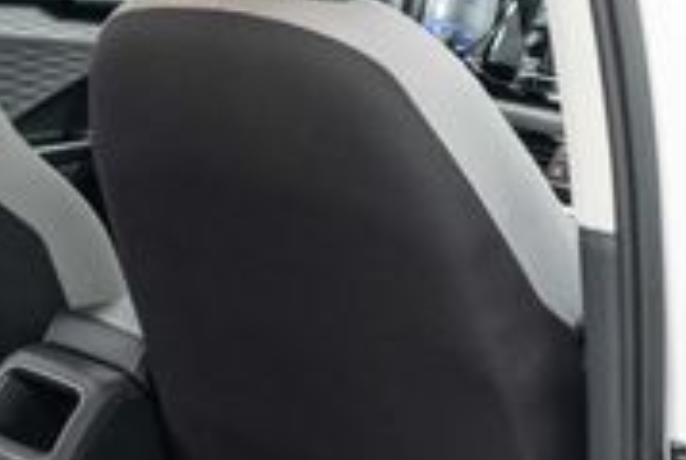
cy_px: 362
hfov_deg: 20.3
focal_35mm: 100
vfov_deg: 13.7
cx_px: 241
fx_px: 1909
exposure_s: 1/50
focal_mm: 28
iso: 800
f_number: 3.2
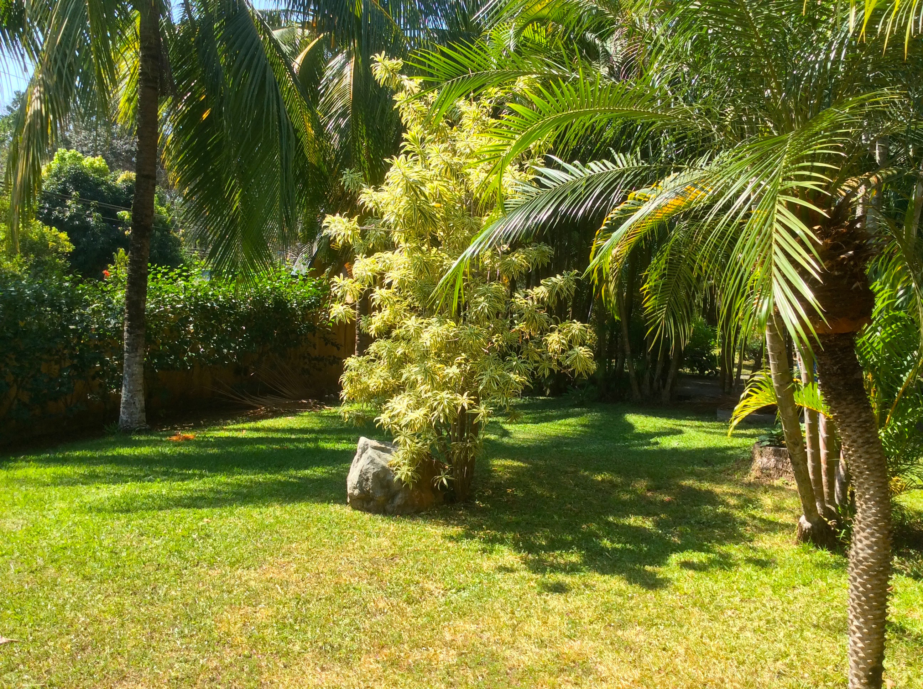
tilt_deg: -4.2
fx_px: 852
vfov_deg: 44.1
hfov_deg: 56.9
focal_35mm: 32
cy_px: 344
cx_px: 462
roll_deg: -0.8
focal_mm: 3.3
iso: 32
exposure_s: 1/476
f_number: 2.4
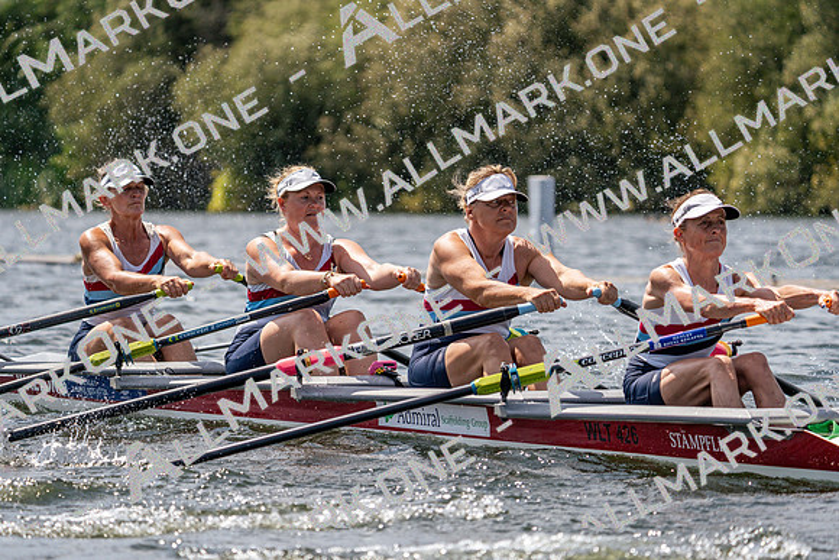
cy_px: 280
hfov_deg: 9.1
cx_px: 420
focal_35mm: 227
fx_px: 5291
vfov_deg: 6.1
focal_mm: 227
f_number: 5.6
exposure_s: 1/2000
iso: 250
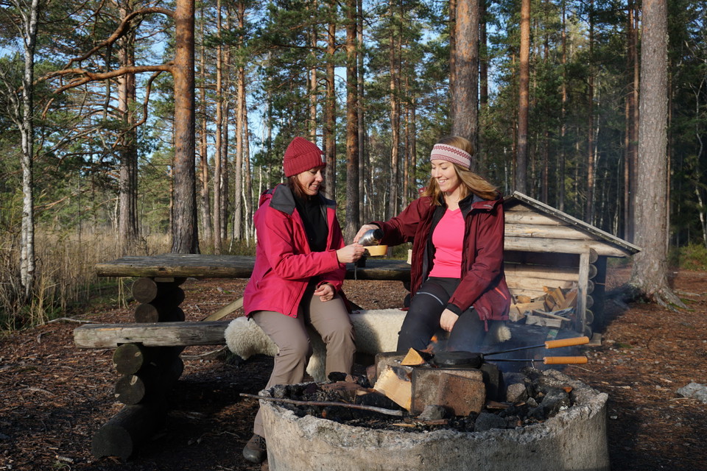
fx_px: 677
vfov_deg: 38.4
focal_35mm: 34
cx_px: 354
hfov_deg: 55.1
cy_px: 236
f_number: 5.6
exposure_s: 1/200
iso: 100
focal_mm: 23
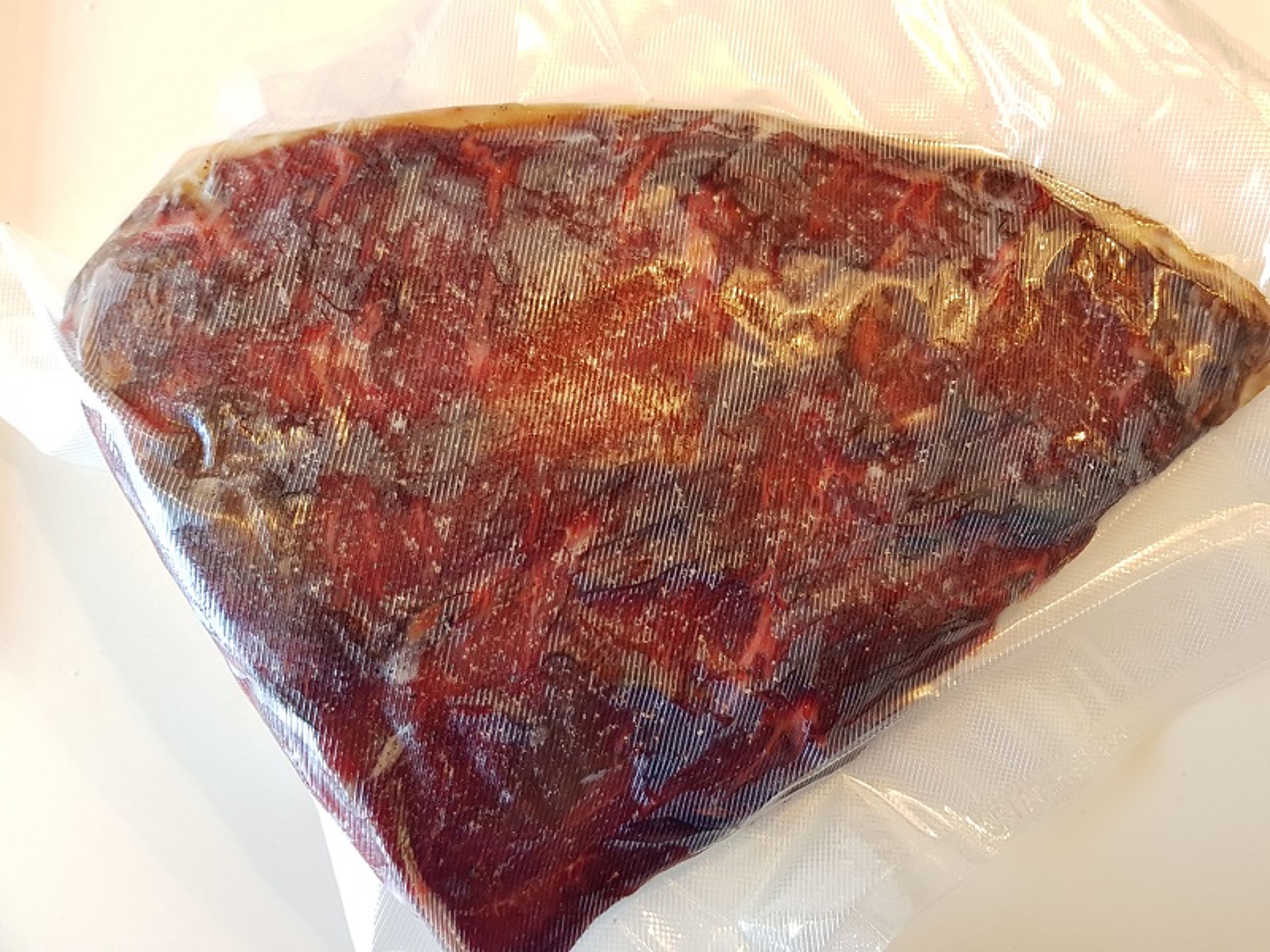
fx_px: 954
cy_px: 476
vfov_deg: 53.1
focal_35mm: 26
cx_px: 635
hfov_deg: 67.3
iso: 125
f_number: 1.7
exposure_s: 1/50
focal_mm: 4.2
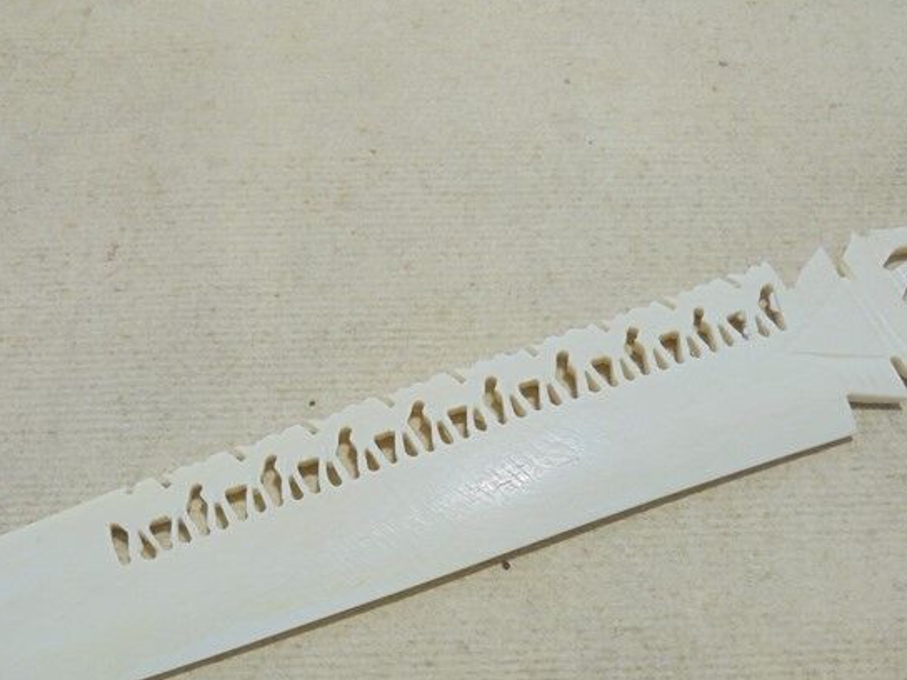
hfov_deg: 43.8
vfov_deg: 33.0
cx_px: 413
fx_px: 1127
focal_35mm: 43
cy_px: 498
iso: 100
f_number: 3.5
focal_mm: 4.6
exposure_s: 1/40
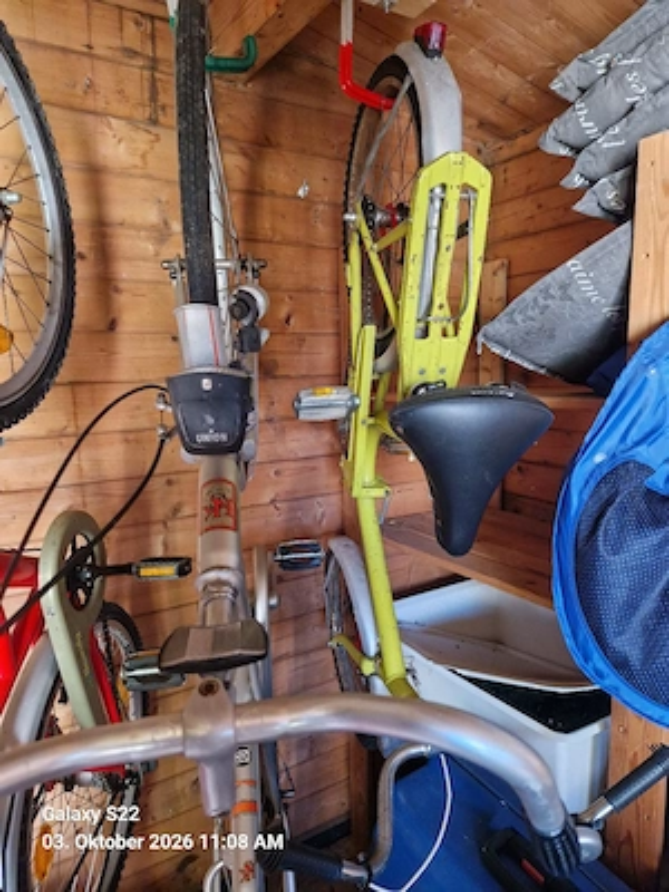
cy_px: 446
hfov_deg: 58.9
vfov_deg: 73.9
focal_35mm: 23
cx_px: 334
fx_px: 593
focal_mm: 5.4
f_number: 1.8
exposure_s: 1/100
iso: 1000
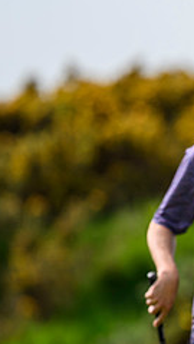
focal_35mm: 1198
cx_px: 410
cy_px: 204
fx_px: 10956
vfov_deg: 1.8
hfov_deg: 1.0
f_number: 4
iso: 500
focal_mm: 400
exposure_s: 1/3200
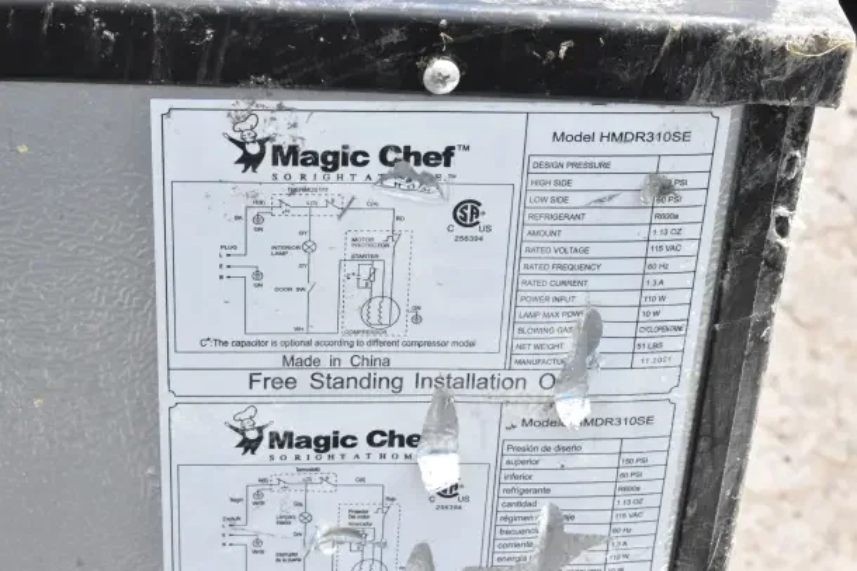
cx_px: 428
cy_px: 286
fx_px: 1964
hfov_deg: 24.6
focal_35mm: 82
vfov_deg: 16.6
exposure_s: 1/1600
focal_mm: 55
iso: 6400
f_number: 20
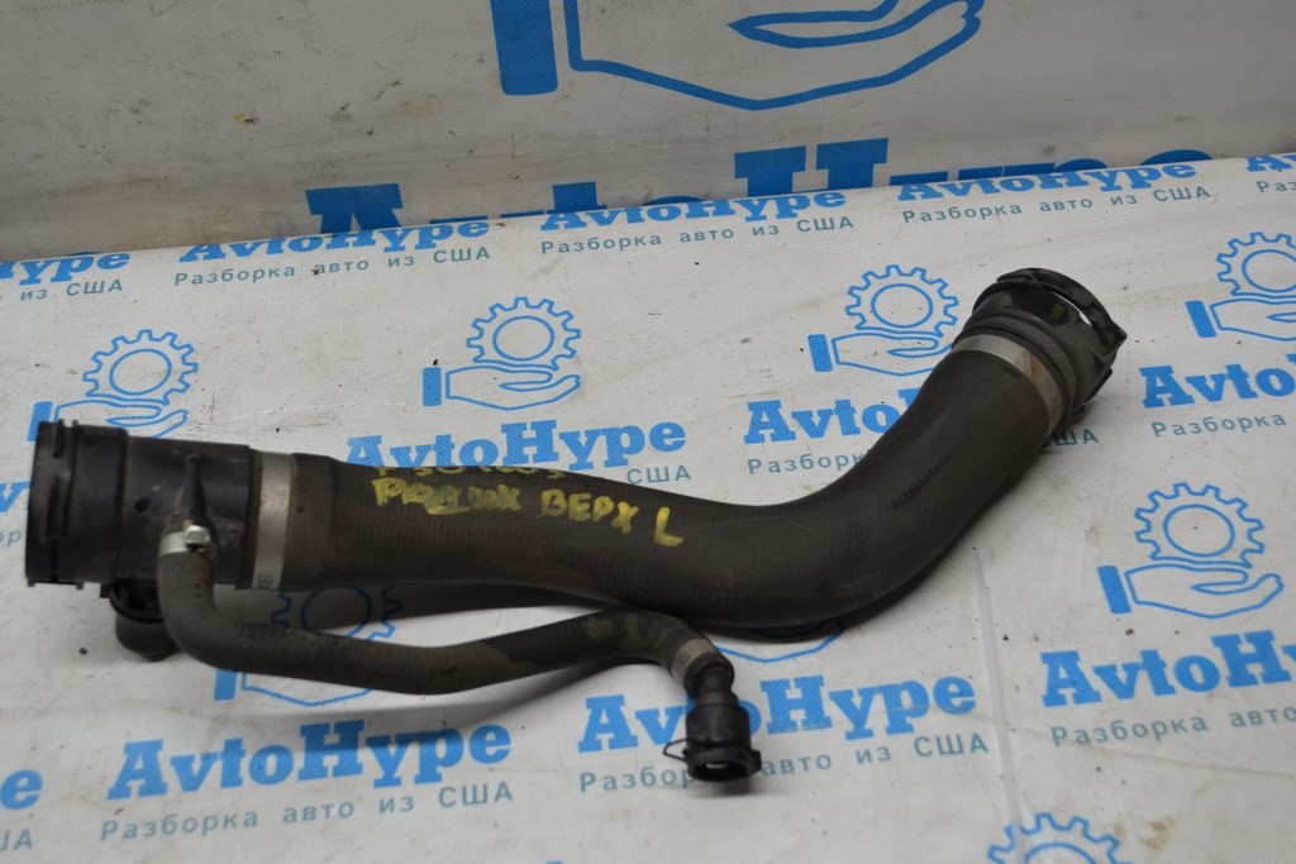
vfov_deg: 28.1
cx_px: 648
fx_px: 1728
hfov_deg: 41.1
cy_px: 432
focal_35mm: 48
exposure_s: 1/100
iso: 400
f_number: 5
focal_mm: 32
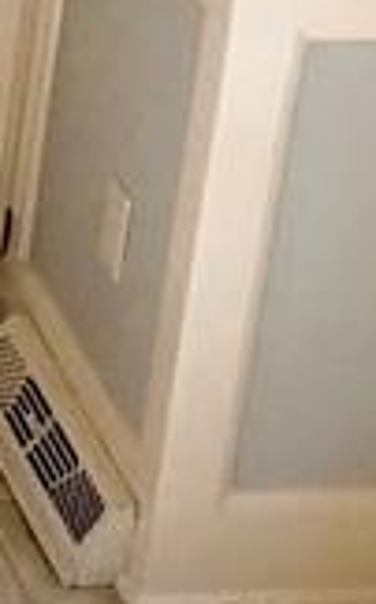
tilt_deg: -23.3
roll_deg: +4.7
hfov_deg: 5.5
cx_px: -1400
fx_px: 3088
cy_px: 22
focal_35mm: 188
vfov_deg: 11.1
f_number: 1.8
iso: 20
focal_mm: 3.99
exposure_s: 1/748
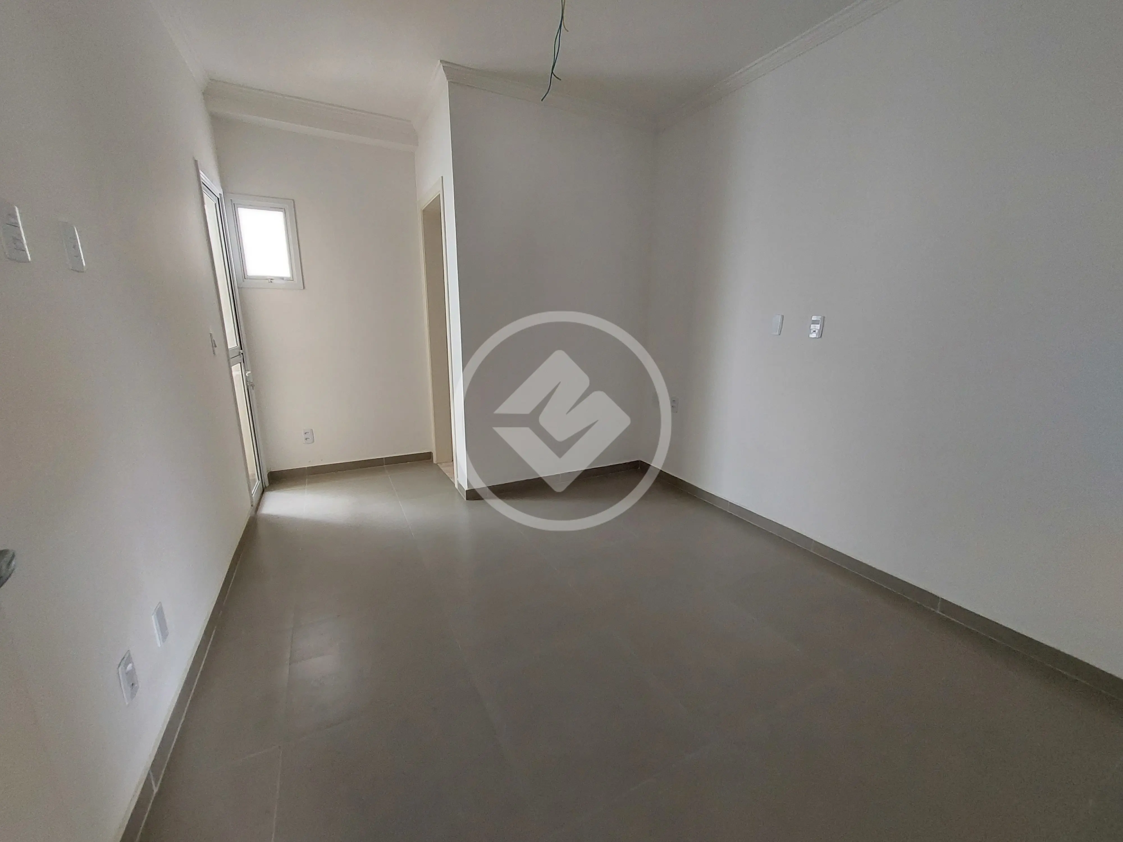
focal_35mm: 13
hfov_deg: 106.2
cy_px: 421
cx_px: 562
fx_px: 422
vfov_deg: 89.9
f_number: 2.2
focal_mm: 1.74
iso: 320
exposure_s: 1/33
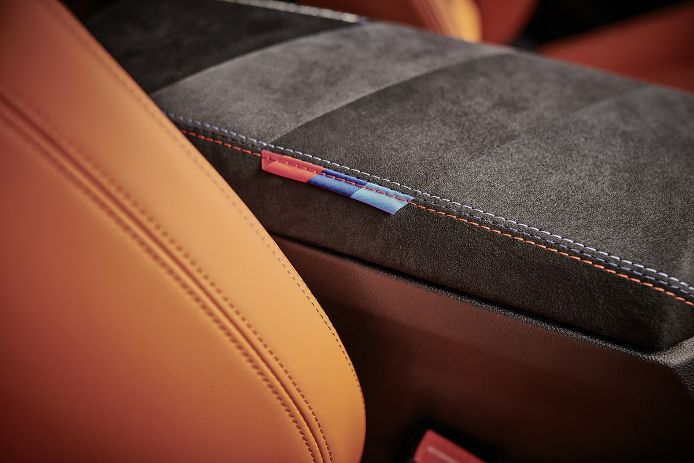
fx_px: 675
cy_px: 232
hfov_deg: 54.4
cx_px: 347
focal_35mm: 35
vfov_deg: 37.9
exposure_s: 1/500
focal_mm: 35
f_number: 2.8
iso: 64
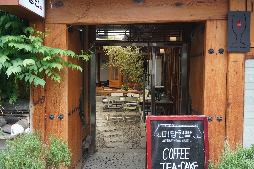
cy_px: 84
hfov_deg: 54.4
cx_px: 127
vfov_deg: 37.9
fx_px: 247
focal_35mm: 35
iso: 640
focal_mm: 35
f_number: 7.1
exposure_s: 1/100
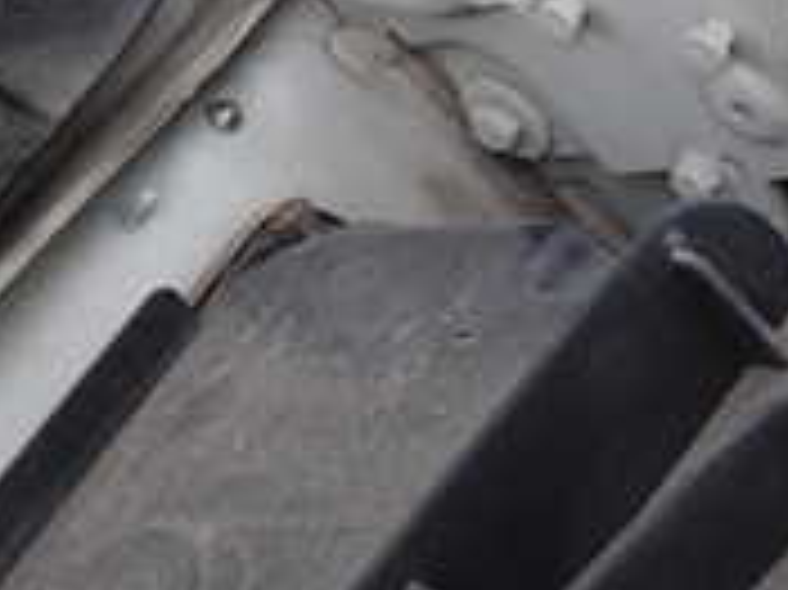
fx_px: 2343
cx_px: 680
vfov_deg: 13.3
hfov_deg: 18.8
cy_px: -374
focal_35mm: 103
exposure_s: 1/320
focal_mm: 5.4
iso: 100
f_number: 3.2
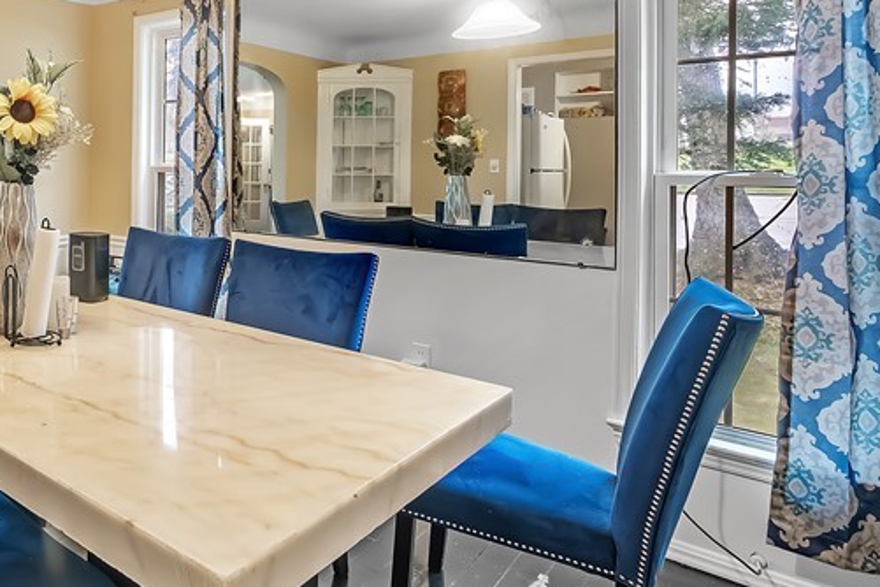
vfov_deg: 48.2
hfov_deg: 58.2
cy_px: 167
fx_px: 636
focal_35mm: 26
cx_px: 70
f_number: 8
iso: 250
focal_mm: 8
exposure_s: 1/40
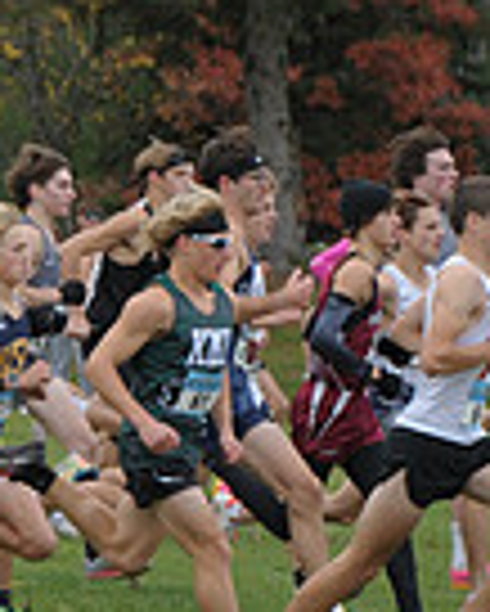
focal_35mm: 579
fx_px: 10484
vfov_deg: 3.3
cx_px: -769
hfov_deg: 2.7
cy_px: 342
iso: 1000
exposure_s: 1/800
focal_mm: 145
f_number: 6.3
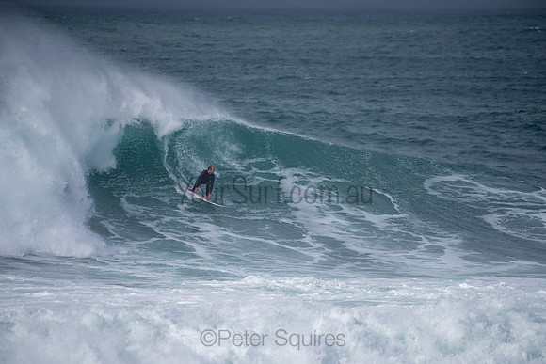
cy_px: 182
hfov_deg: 3.8
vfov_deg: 2.6
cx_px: 273
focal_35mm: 539
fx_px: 8170
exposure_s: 1/1000
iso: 80
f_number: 5.6
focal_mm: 500
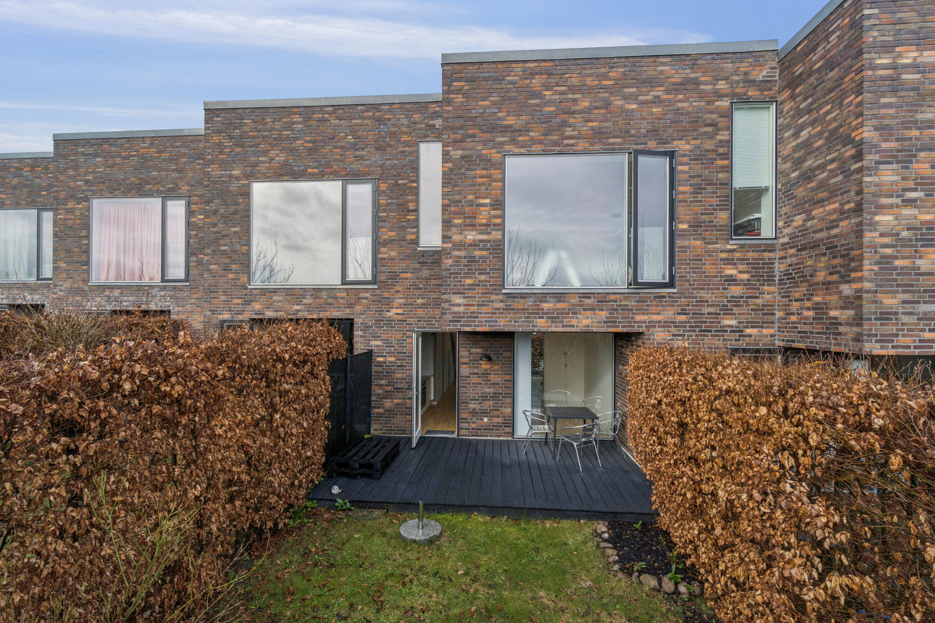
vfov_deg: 77.3
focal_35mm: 15
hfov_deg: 100.4
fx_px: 390
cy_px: 312
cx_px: 468
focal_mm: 10
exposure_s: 1/320
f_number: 9
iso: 200
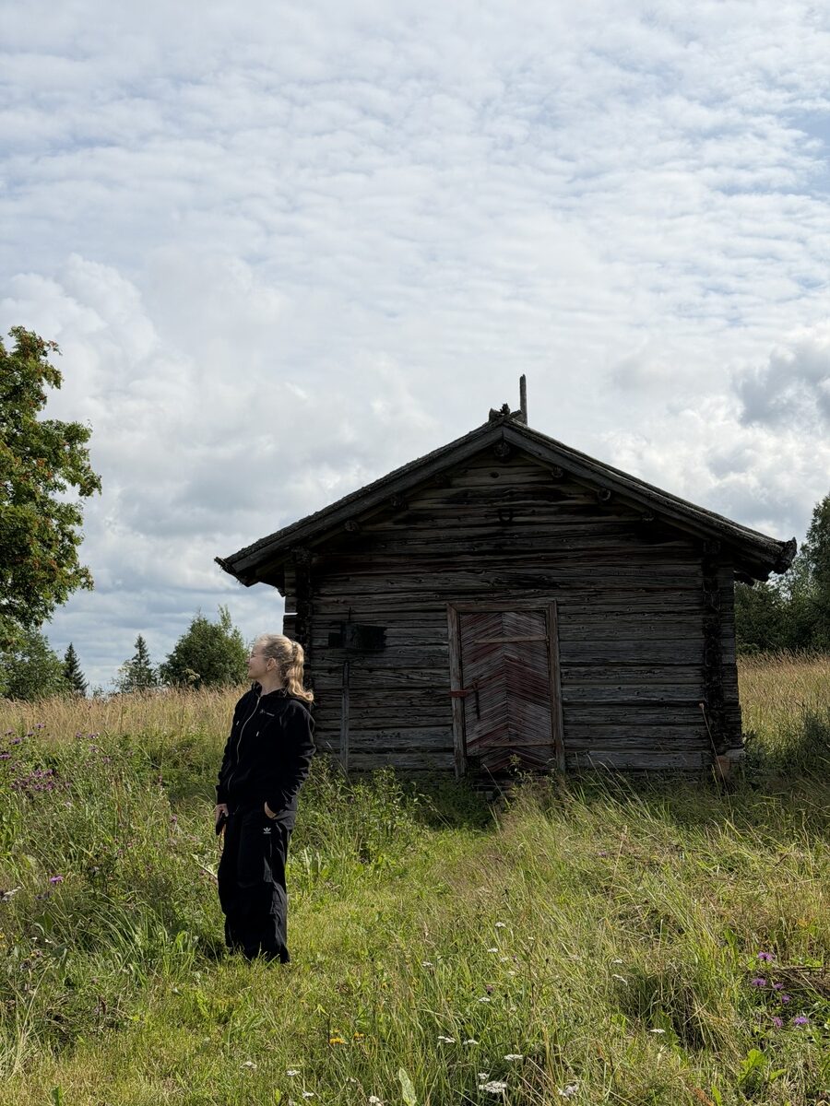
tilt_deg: +5.4
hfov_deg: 30.3
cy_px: 553
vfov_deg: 39.7
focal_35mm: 48
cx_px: 415
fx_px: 1535
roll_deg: -0.4
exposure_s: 1/9901
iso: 64
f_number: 1.78
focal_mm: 6.76
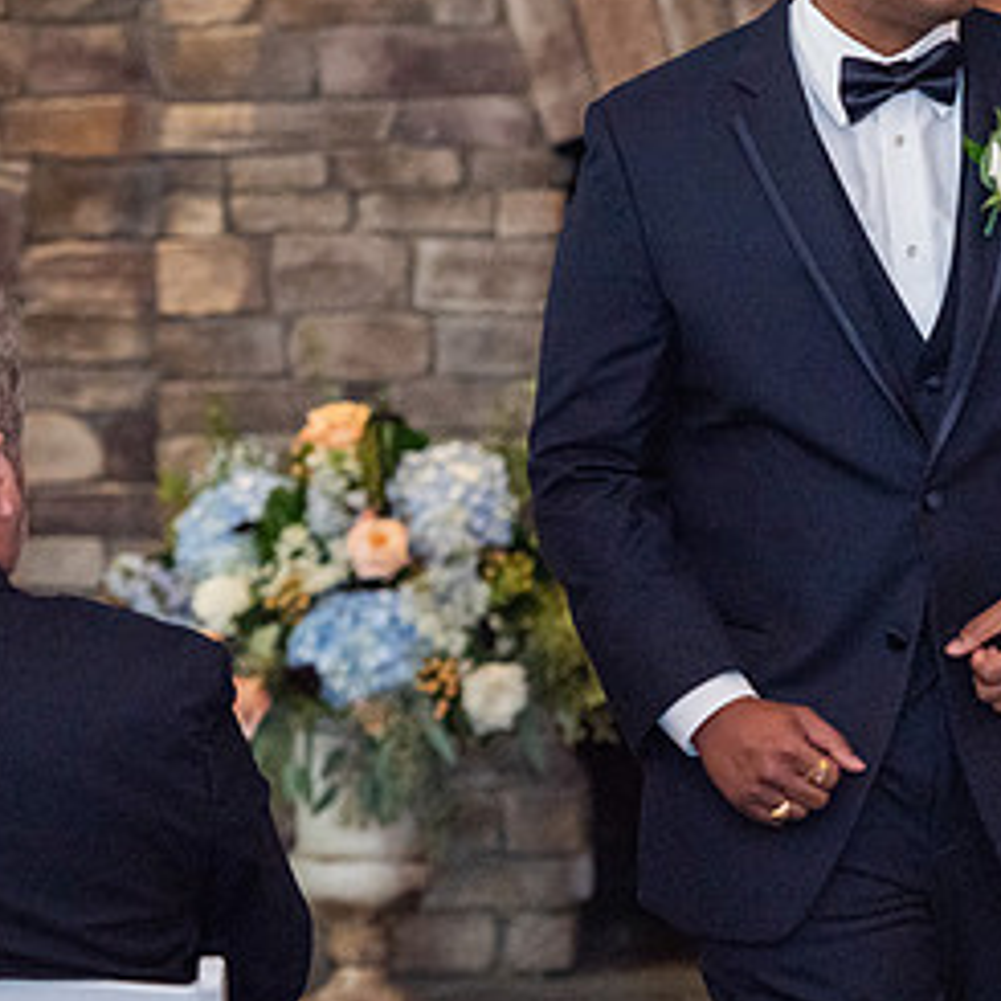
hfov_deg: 6.1
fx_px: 9357
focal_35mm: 286
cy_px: 260
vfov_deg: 6.1
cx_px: 1068
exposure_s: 1/500
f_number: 2.8
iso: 2000
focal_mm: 122
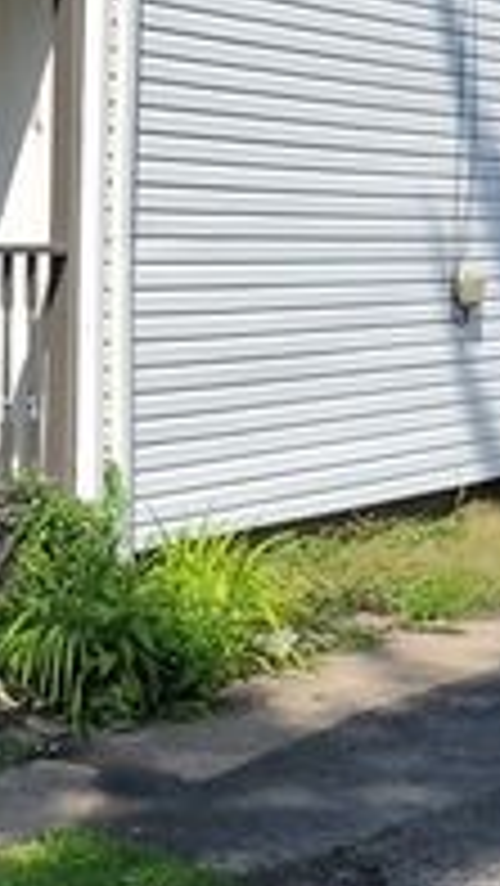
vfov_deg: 21.9
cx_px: -176
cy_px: 169
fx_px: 2260
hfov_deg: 12.2
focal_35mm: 96
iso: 40
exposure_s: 1/2500
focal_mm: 5.4
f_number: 1.8
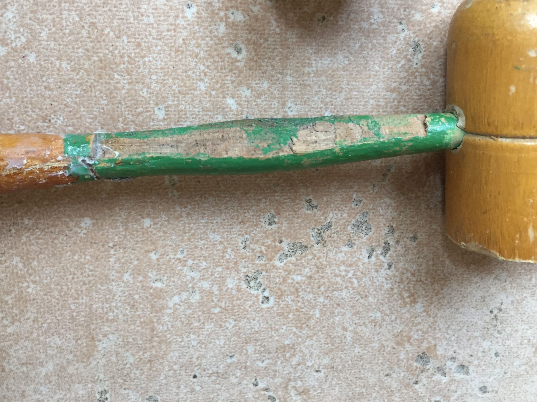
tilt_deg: -75.5
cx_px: 245
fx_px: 558
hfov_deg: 51.3
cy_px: 169
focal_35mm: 36
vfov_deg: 39.6
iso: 100
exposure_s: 1/33
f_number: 2.2
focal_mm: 4.15
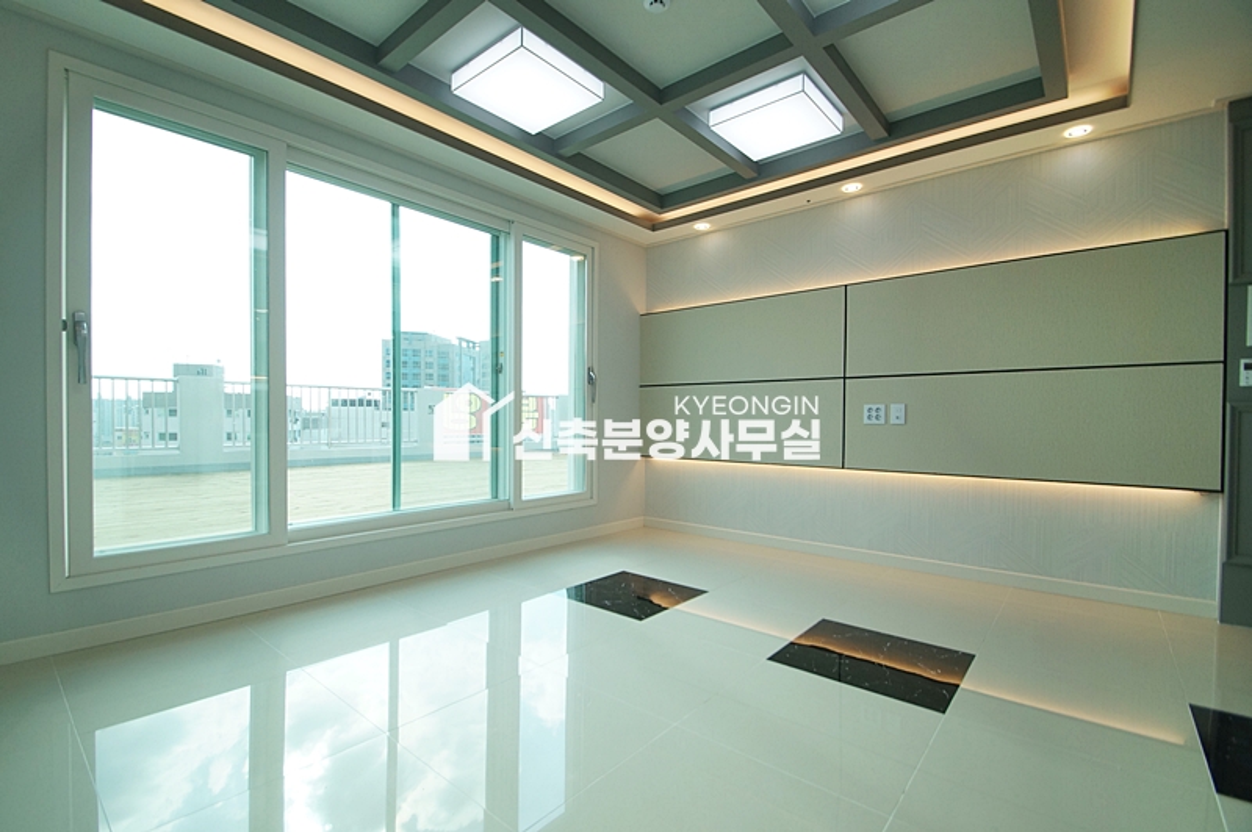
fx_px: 521
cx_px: 626
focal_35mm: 15
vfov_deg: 77.2
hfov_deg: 100.4
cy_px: 416
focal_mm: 10
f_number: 4
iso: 400
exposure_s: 1/640
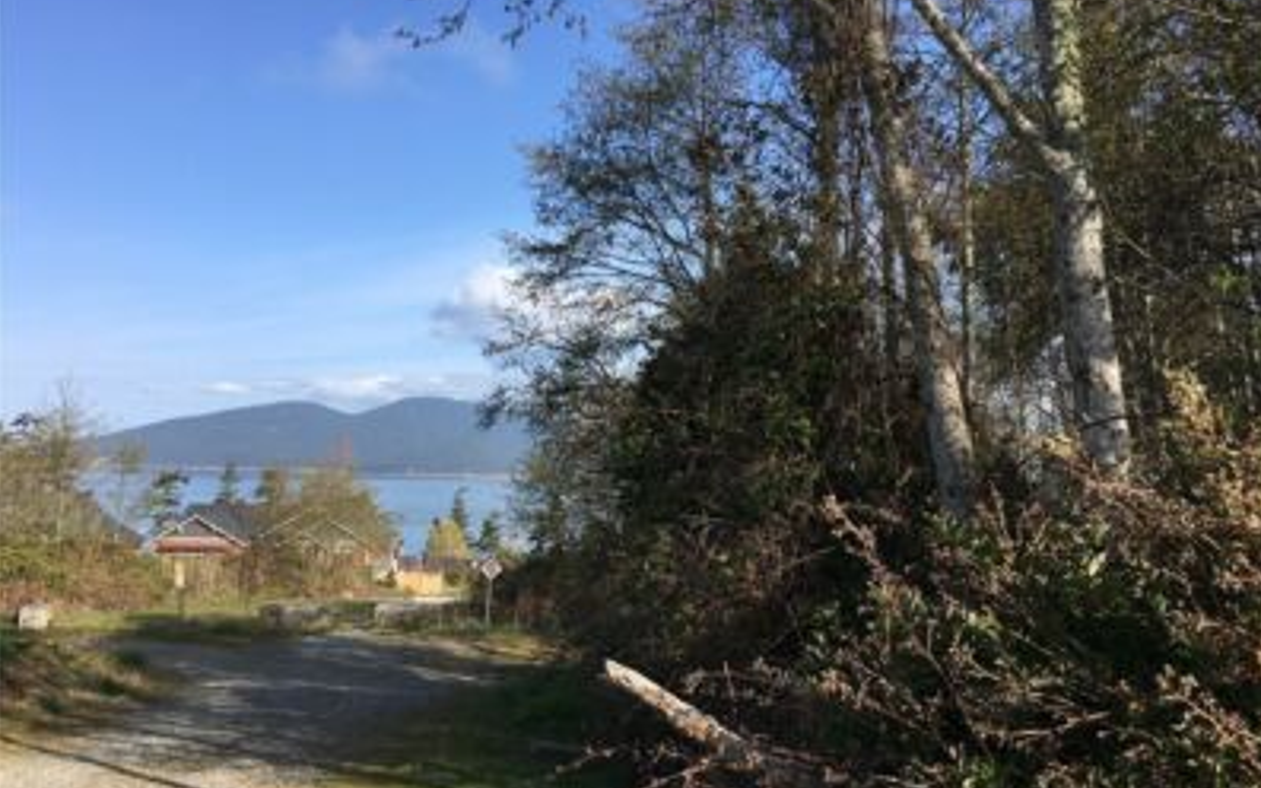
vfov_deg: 40.6
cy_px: 426
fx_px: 1065
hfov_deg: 61.2
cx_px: 632
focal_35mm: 31
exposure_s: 1/1241
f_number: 2.2
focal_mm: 4.15
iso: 25
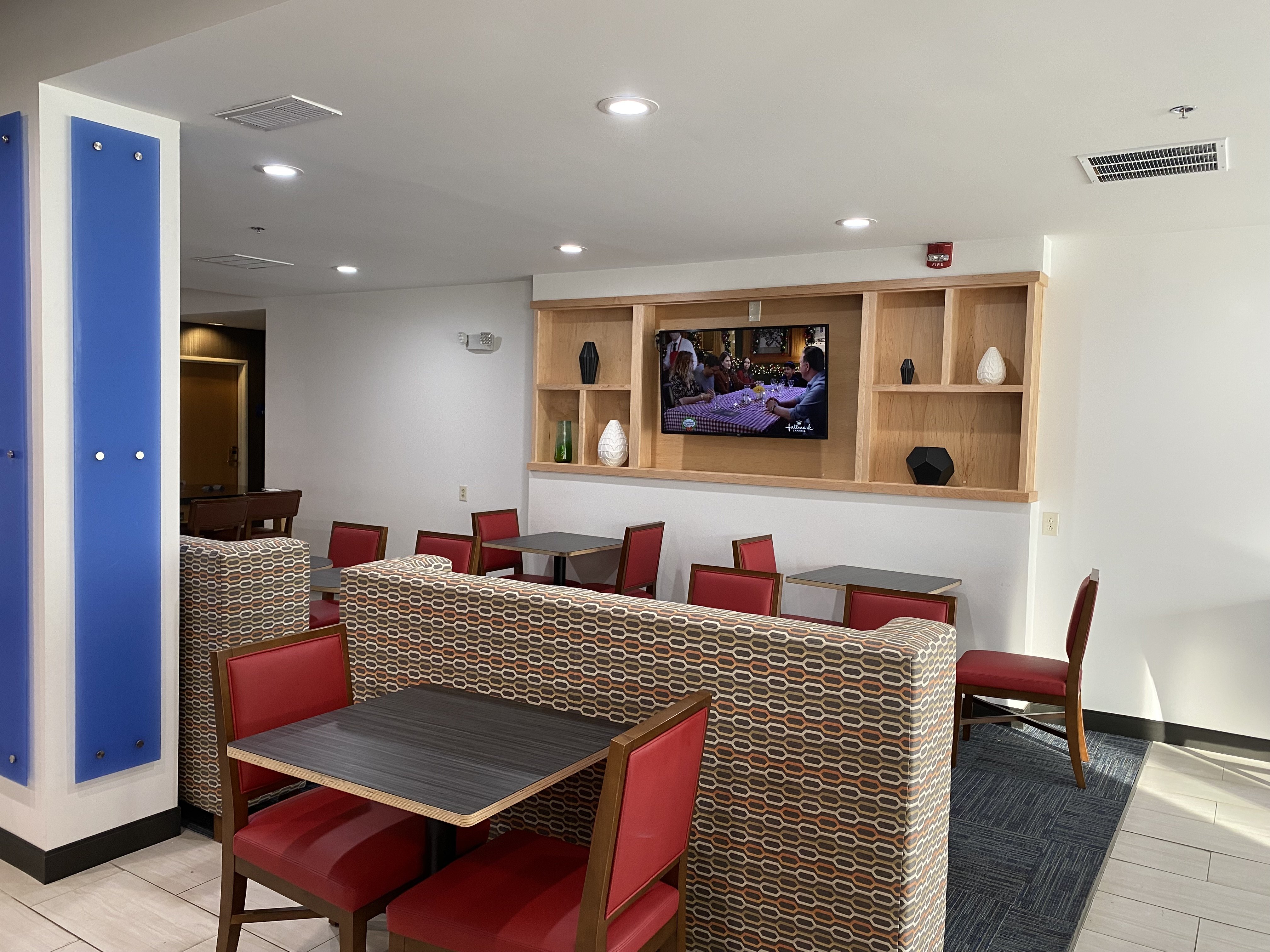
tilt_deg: -3.4
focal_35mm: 26
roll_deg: -0.9
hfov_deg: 67.3
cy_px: 476
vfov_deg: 53.1
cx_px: 635
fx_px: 954
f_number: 1.8
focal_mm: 4.25
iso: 100
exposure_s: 1/62
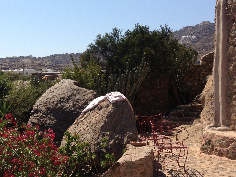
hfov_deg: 28.4
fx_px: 464
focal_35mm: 68
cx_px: 82
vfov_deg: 21.5
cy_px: 54
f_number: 2.4
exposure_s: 1/2304
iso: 50
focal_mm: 4.28
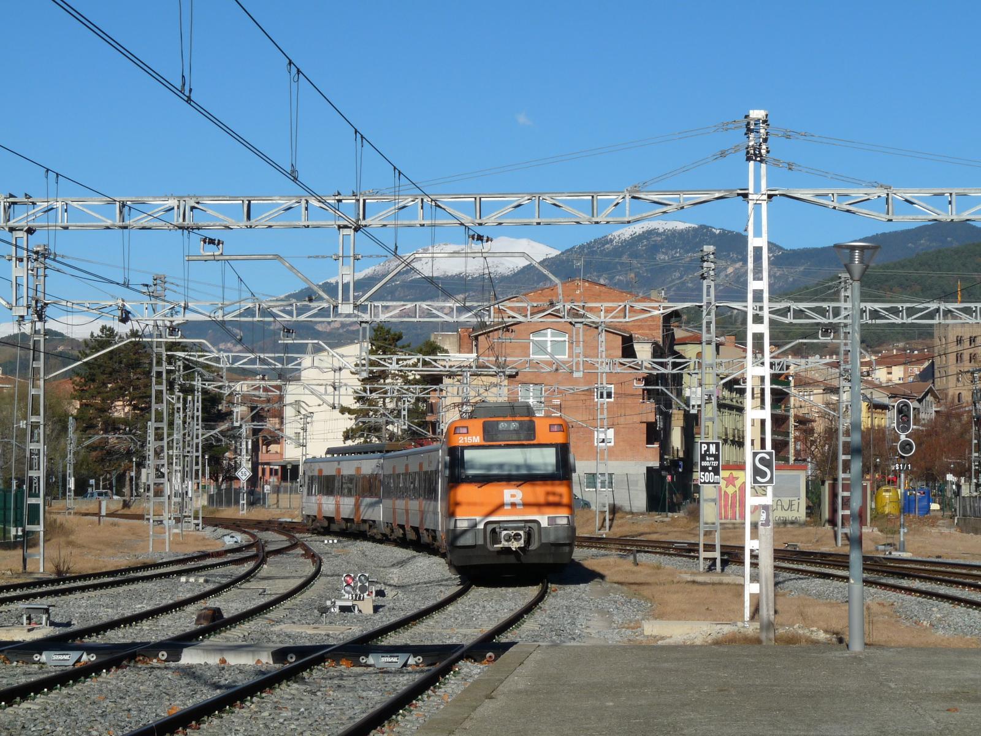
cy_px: 368
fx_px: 2777
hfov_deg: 20.0
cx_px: 490
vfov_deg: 15.1
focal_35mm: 98
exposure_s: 1/500
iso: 100
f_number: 8
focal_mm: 17.4
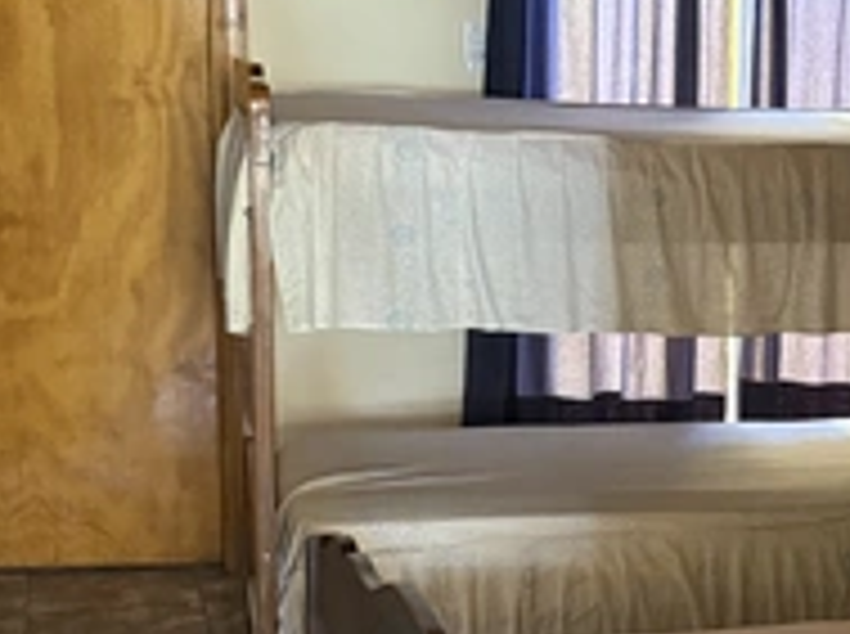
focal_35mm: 56
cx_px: 899
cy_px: 391
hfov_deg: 31.2
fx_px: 1372
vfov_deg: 25.9
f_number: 1.78
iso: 800
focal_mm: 6.76
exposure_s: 1/43
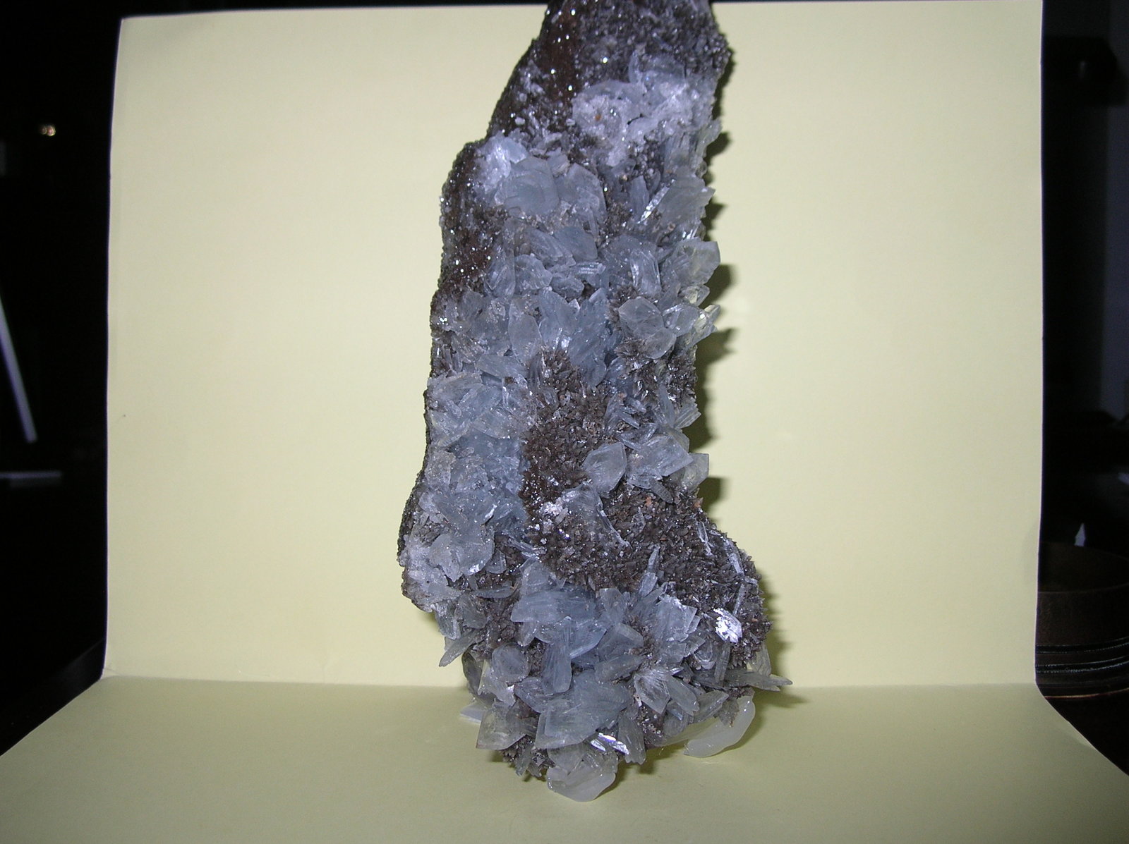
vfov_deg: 39.6
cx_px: 564
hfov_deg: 51.4
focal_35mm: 36
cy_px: 422
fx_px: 1173
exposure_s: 1/60.1
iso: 50
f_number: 2.7
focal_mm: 6
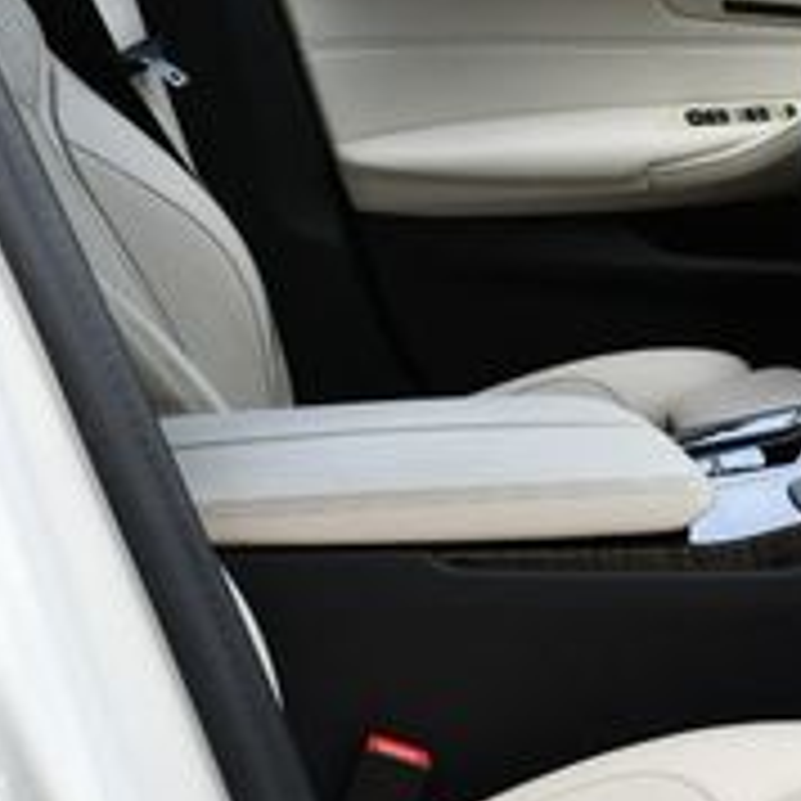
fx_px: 2880
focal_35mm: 110
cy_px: 634
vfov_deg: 15.7
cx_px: 900
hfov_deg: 15.4
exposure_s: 1/250
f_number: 5.6
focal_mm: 18
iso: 280
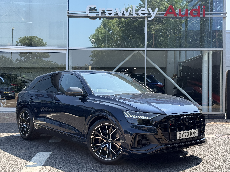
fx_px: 326
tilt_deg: +2.0
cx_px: 113
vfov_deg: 29.7
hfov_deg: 38.9
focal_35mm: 49
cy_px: 86
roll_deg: -0.2
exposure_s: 1/1678
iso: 80
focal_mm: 6.76
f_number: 1.78
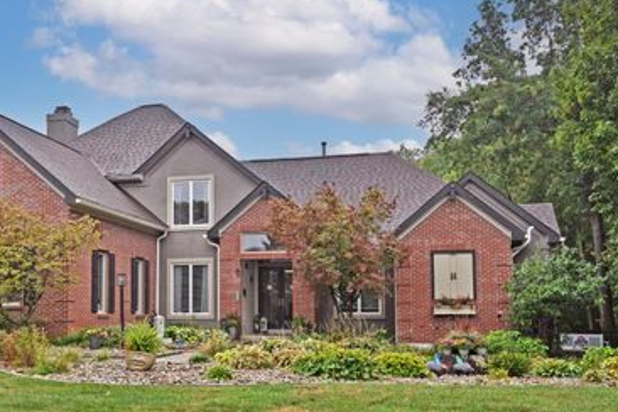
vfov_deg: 32.4
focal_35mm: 41
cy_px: 269
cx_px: 214
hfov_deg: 46.8
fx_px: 704
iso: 200
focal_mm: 30
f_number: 5.6
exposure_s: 1/250
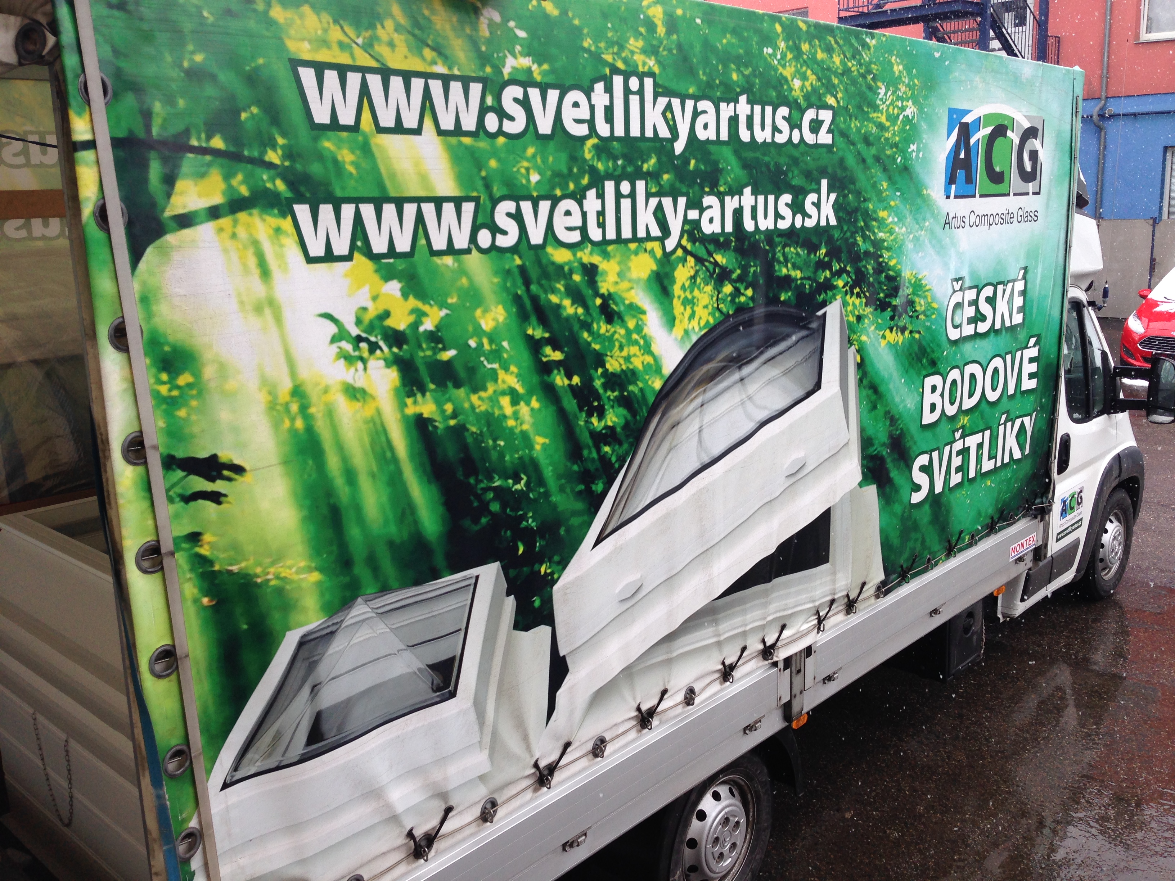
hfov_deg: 55.4
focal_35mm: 33
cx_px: 588
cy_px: 440
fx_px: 1120
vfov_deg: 42.9
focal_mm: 4.12
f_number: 2.4
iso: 50
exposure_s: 1/245
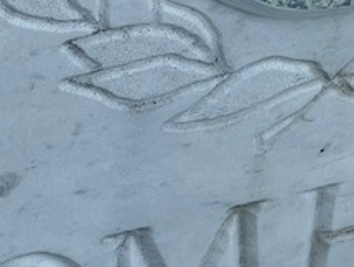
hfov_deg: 6.9
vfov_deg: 5.2
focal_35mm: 286
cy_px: -124
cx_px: 384
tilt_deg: -40.4
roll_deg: -4.4
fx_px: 2930
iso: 32
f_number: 2.8
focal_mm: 9
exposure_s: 1/356
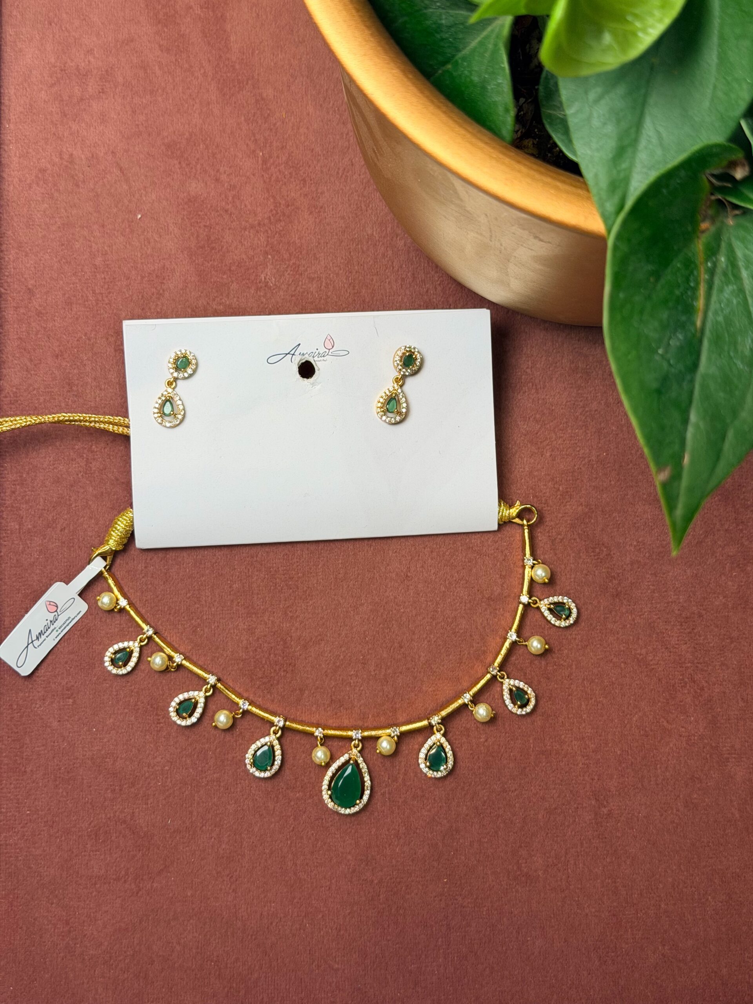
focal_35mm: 48
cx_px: 376
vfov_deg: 39.7
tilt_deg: -79.4
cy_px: 502
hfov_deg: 30.3
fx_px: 1392
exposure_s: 1/120
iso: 50
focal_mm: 6.76
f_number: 1.78
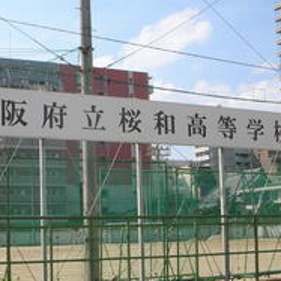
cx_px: 56
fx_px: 606
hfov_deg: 25.6
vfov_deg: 26.0
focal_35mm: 66
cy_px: 171
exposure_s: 1/270
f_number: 5.6
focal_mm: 5.8
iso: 50
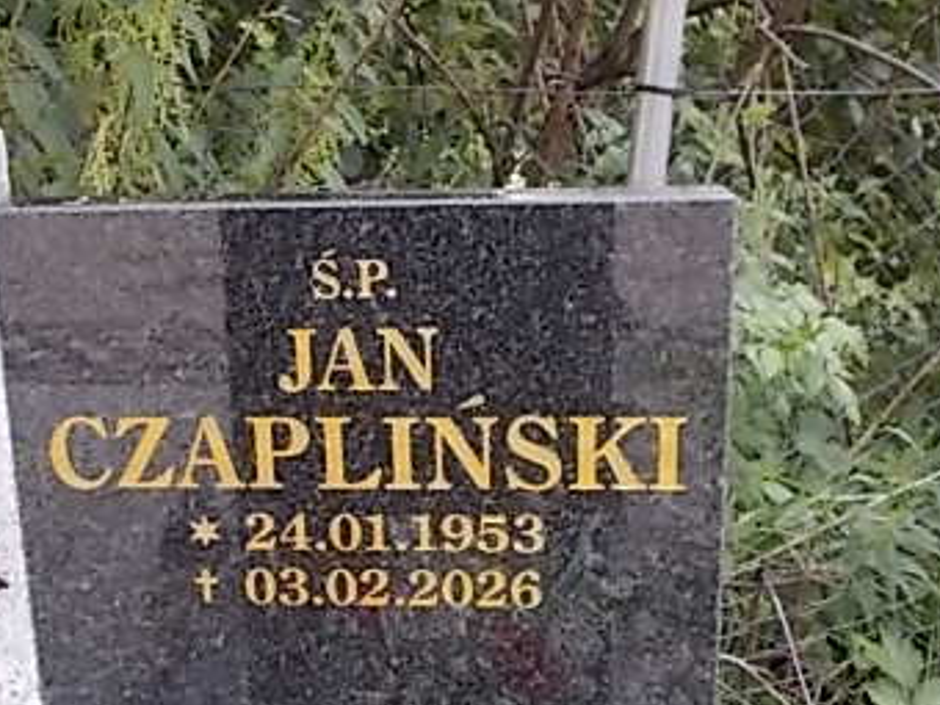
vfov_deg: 29.7
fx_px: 1331
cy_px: 373
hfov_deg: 38.8
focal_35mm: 49
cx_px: 406
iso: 80
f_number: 3.2
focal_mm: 4.6
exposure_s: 1/100
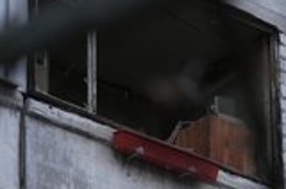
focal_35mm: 338
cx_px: 282
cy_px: 212
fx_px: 2680
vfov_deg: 4.0
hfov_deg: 6.1
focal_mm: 135
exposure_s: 1/100
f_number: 2.8
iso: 500
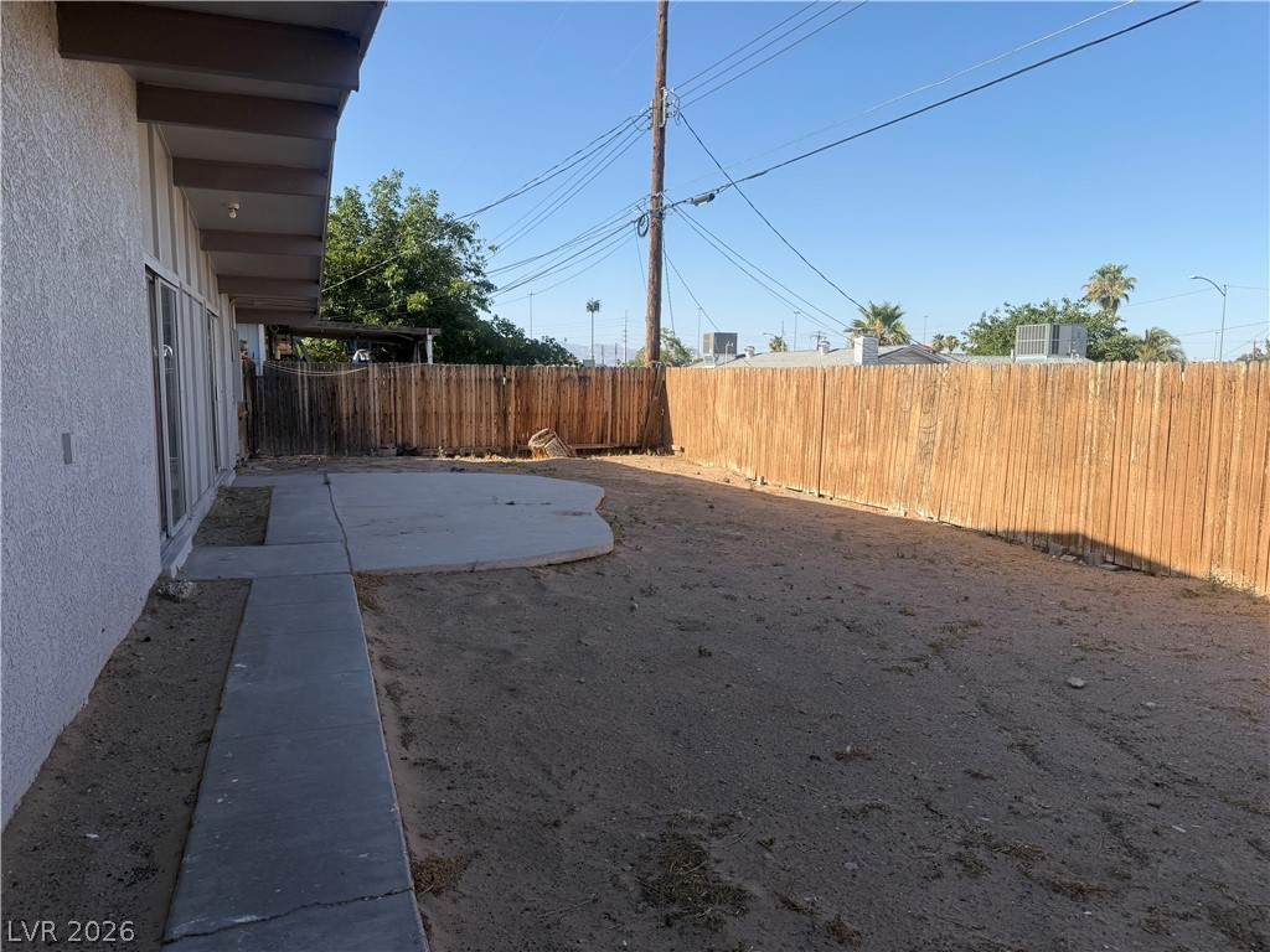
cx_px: 635
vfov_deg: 56.8
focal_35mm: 24
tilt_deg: -5.4
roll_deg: -0.3
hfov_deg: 71.6
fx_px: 881
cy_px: 476
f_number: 1.78
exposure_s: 1/2907
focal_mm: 6.76
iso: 80
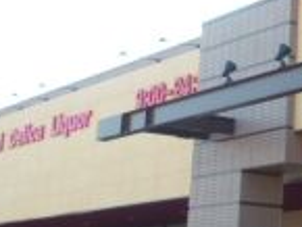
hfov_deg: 17.0
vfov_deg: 13.8
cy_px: -6
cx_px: 433
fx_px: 926
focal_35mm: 106
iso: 100
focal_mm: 4.3
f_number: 2.5
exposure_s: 1/400
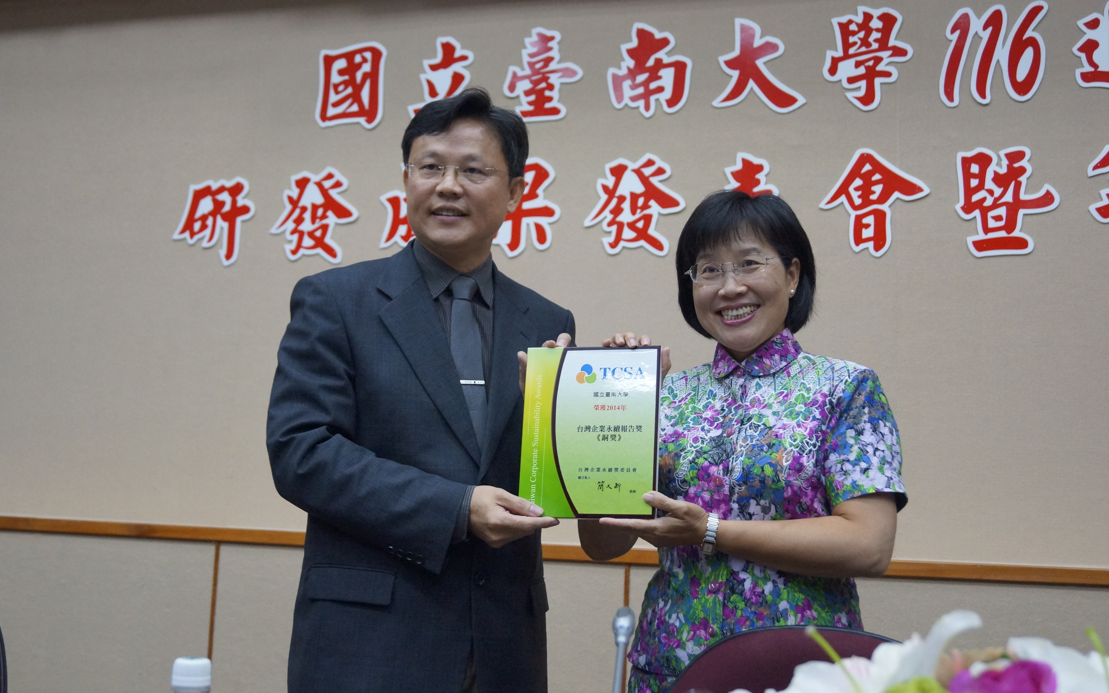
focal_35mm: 43
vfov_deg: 29.9
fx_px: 1300
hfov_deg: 46.2
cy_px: 324
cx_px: 553
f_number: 4.5
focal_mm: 28
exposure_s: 1/160
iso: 1600
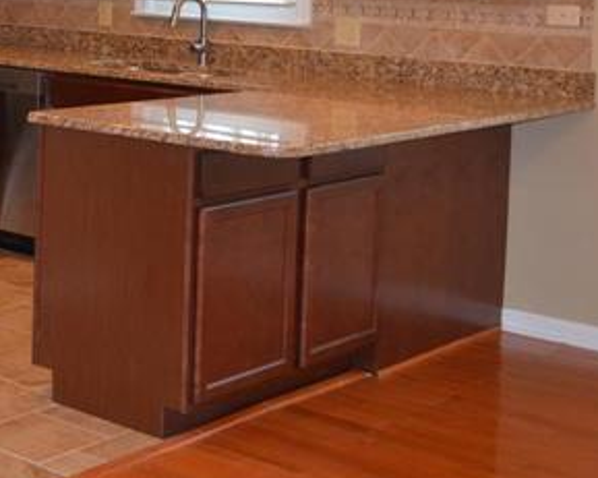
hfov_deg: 23.6
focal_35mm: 77
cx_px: -19
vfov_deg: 19.5
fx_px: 1362
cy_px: 29
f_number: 4
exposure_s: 1/60
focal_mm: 22
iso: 500
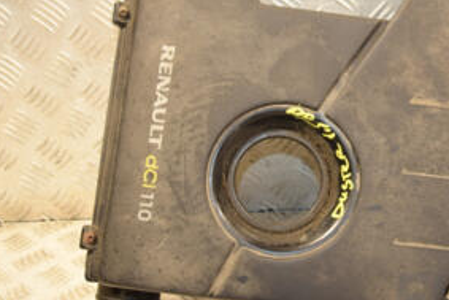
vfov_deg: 15.3
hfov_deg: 22.5
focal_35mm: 89
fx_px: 1111
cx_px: 368
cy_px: 86
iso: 800
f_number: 5
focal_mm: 28
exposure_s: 1/160
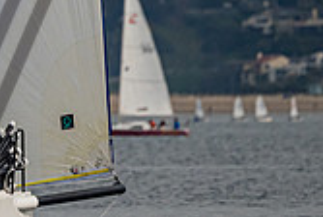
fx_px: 13159
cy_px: -64
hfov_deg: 1.4
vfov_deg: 0.9
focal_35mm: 1464
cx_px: -149
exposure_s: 1/6400
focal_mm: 320
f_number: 5.3
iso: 400
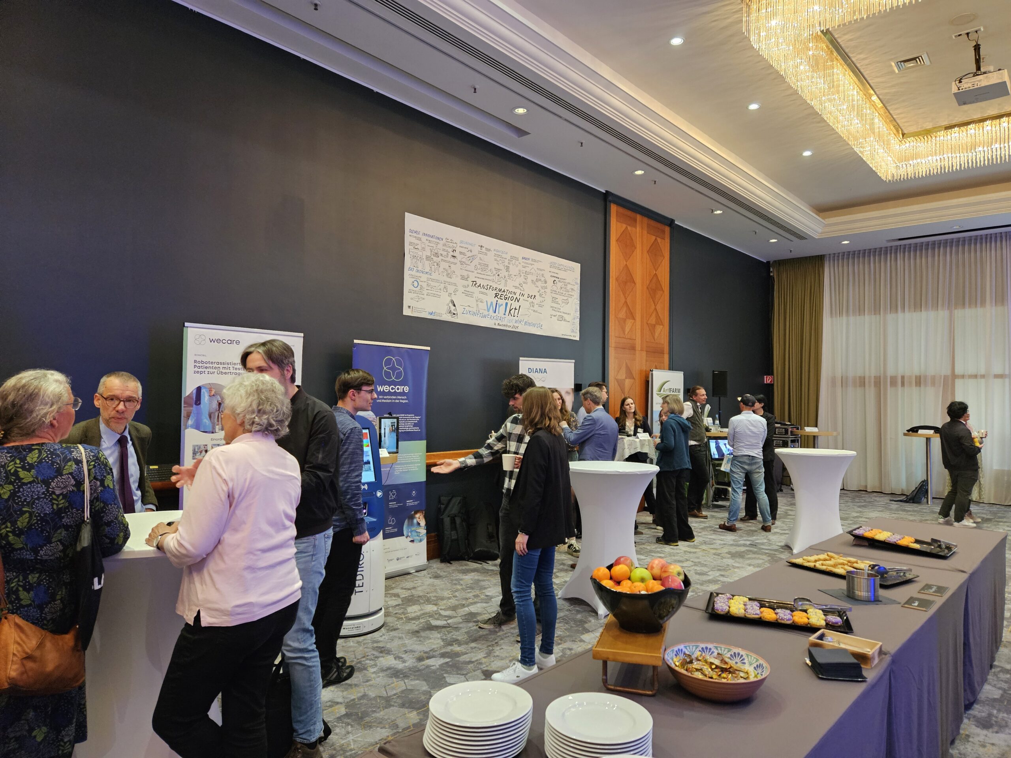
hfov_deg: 73.9
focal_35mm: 23
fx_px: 672
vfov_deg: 58.9
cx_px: 506
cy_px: 379
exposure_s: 1/100
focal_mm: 5.4
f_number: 1.8
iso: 640
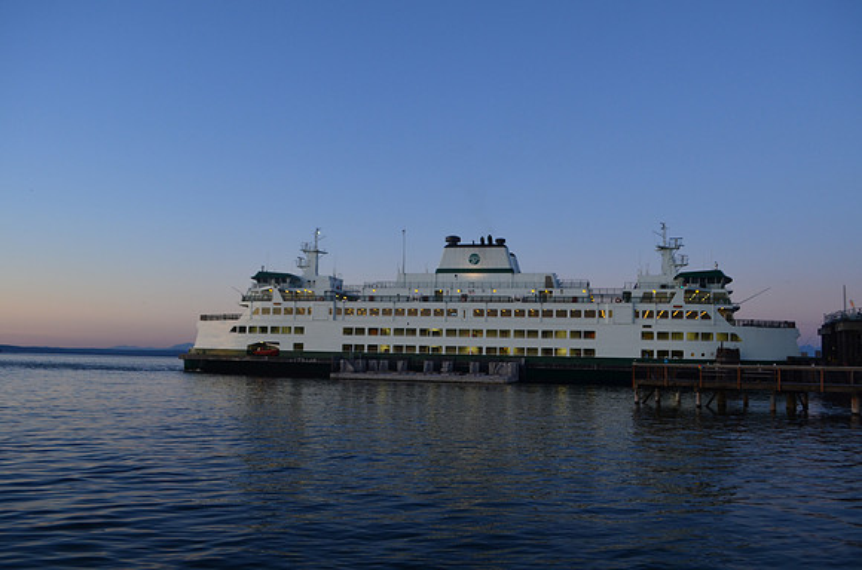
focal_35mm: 30
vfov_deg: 43.4
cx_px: 431
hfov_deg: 62.0
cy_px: 285
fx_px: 717
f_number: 5.6
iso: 400
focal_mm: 20
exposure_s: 1/125
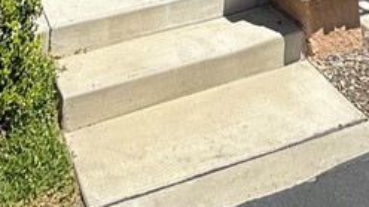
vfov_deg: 11.0
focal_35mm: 63
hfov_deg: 33.4
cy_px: -433
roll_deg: +0.5
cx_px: 180
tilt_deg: +13.8
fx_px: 616
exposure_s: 1/619
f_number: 2.2
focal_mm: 2.22
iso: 50
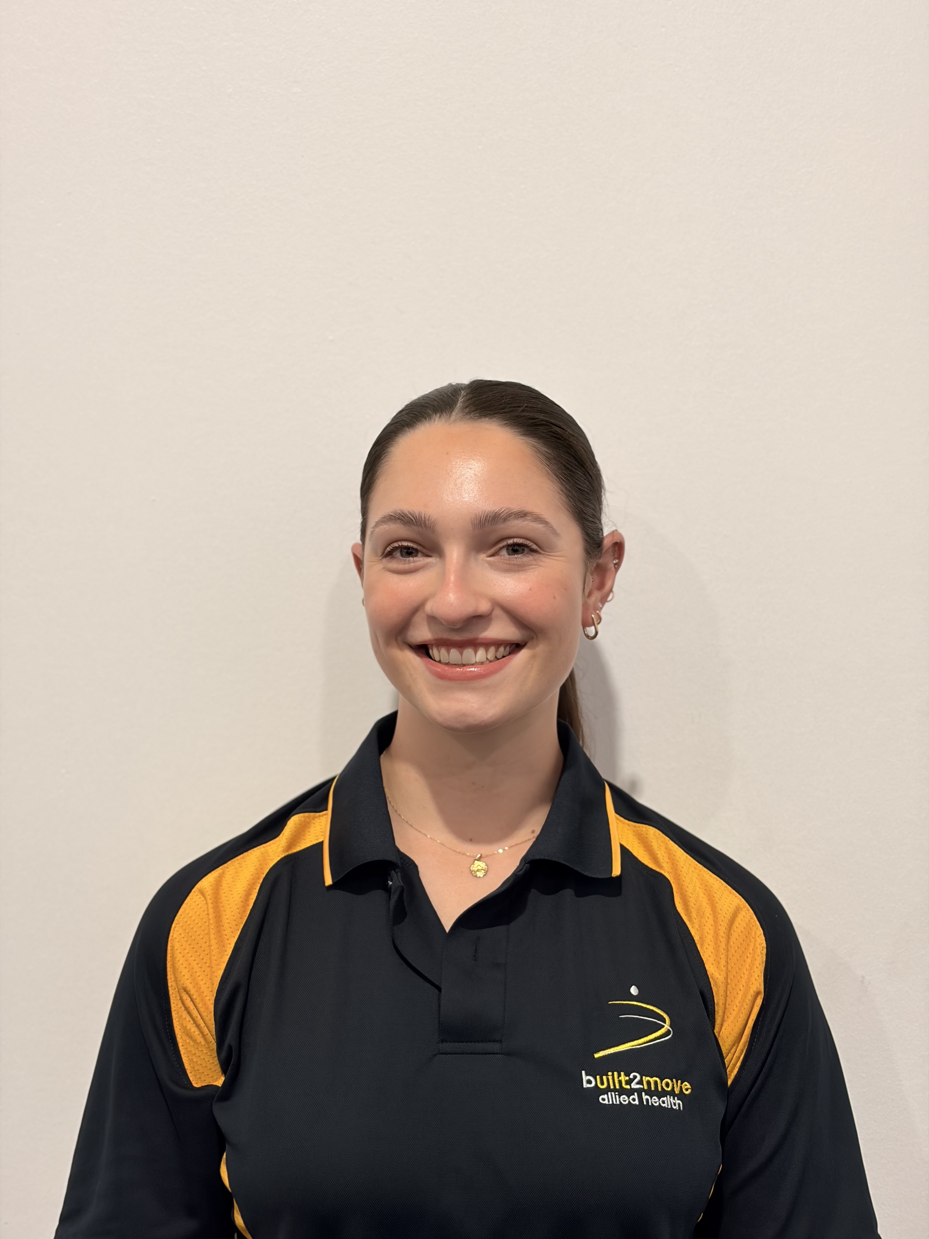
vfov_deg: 36.8
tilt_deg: +0.5
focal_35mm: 52
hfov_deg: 28.0
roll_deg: +0.2
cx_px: 464
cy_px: 620
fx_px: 1861
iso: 64
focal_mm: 5.96
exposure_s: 1/60
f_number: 1.6
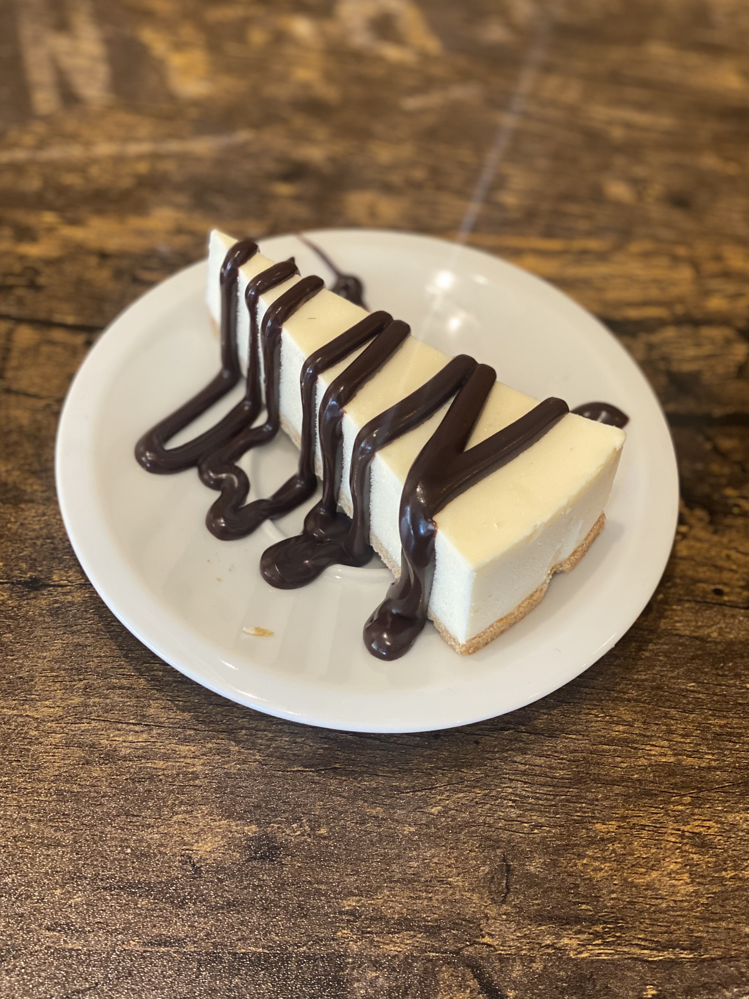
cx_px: 380
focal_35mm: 56
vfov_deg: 34.3
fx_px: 1616
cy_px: 501
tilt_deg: -53.5
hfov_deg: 26.1
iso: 125
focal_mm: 6
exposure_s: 1/33
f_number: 2
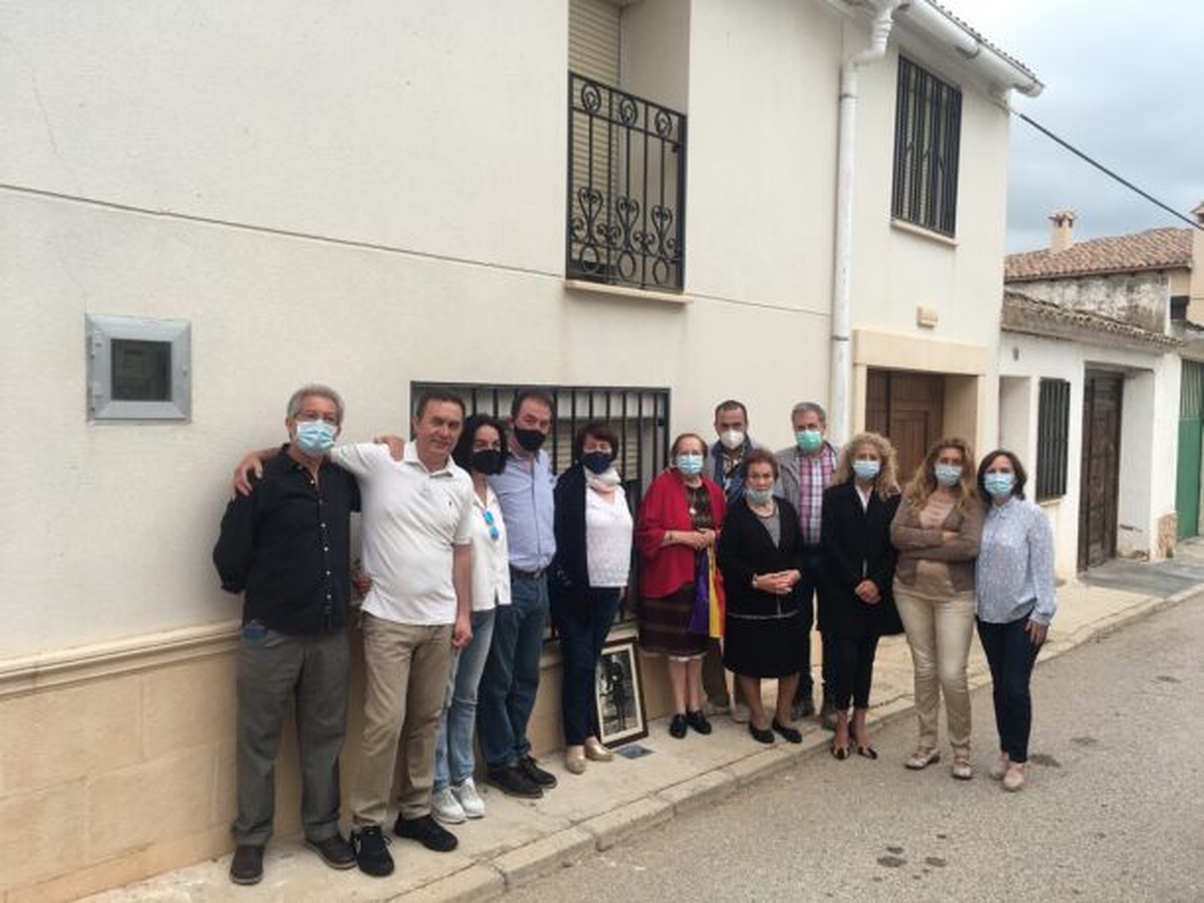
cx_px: 602
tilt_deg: -2.1
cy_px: 452
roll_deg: -1.1
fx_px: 1008
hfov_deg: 61.7
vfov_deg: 48.2
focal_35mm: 29
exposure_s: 1/161
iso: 25
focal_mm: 4.15
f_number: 2.2
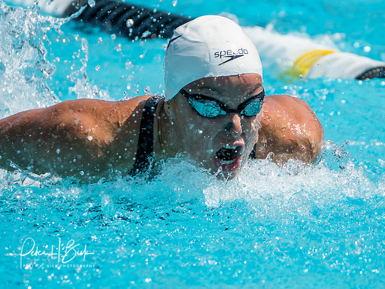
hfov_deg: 2.6
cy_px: 169
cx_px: 263
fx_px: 8556
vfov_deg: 1.9
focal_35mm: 769
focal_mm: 280
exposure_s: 1/1600
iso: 250
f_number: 5.6
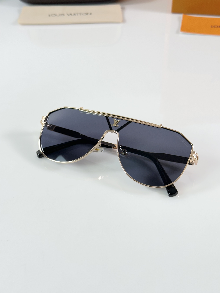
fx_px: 407
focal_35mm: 48
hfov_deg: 30.3
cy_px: 146
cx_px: 110
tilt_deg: -40.7
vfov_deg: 39.7
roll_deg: +1.6
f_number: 1.78
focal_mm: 6.86
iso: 64
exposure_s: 1/100
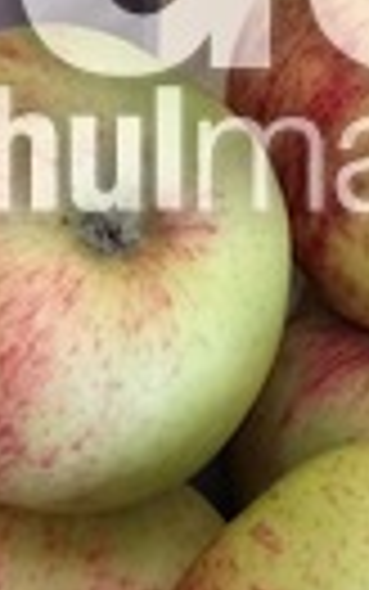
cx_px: 198
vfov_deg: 16.9
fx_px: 1929
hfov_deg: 10.9
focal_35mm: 120
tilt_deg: -59.7
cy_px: -50
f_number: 2.2
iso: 50
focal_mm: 4.15
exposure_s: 1/30
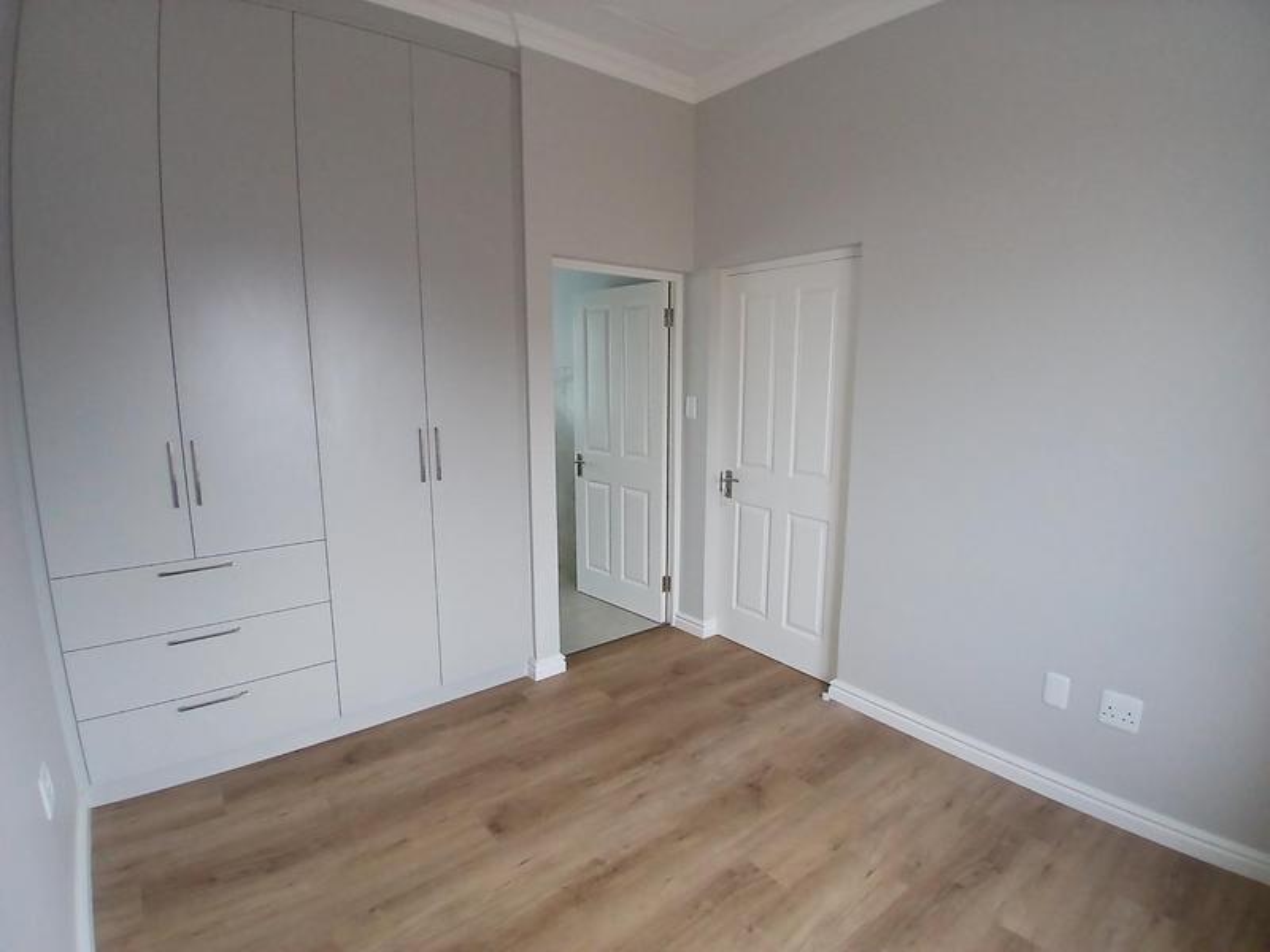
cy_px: 476
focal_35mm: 17
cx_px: 635
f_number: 2.2
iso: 100
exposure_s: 1/50
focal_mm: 1.4
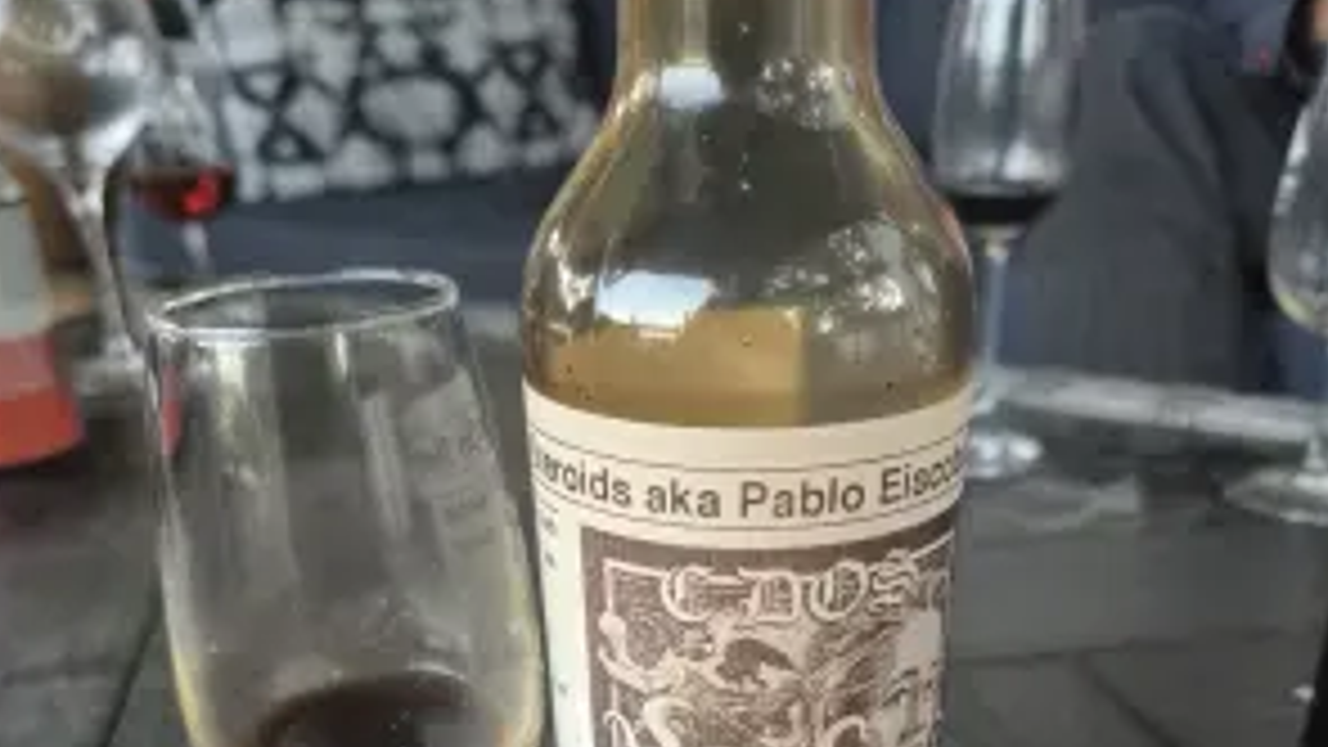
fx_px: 1197
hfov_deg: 58.0
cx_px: 657
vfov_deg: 31.3
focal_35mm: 34
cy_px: 796
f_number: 1.8
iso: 1000
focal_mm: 5.4
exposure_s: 1/120
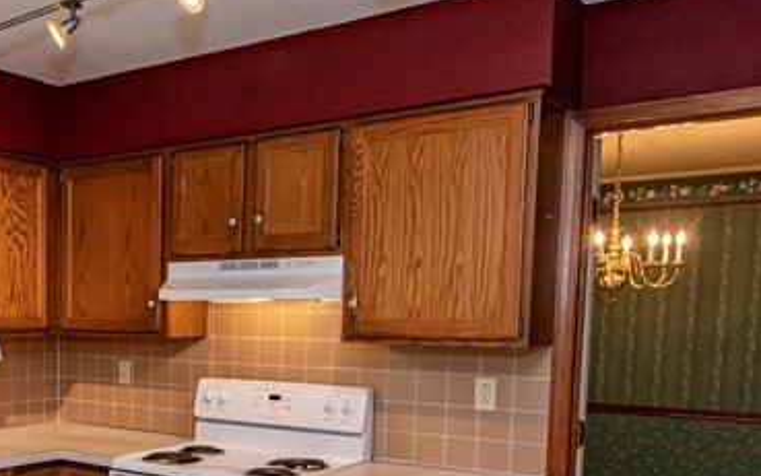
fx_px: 871
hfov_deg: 43.9
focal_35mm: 42
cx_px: 107
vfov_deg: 29.6
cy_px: 404
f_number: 10
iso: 1000
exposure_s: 1/60
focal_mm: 14
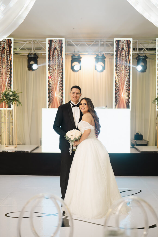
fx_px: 329
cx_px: 79
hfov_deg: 27.0
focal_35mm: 50
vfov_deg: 39.6
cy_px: 118
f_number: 1.4
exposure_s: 1/125
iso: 320
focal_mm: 50
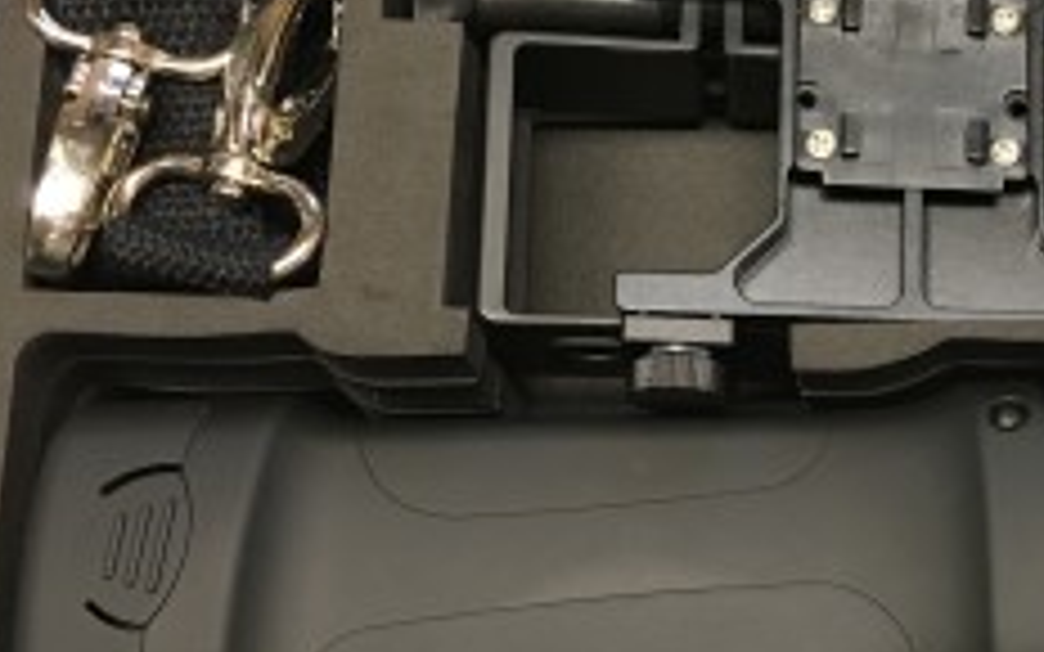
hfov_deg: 25.4
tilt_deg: -76.5
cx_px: 1058
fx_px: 2191
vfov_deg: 16.7
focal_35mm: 77
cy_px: 564
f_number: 2.2
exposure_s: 1/30
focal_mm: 4.15
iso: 125
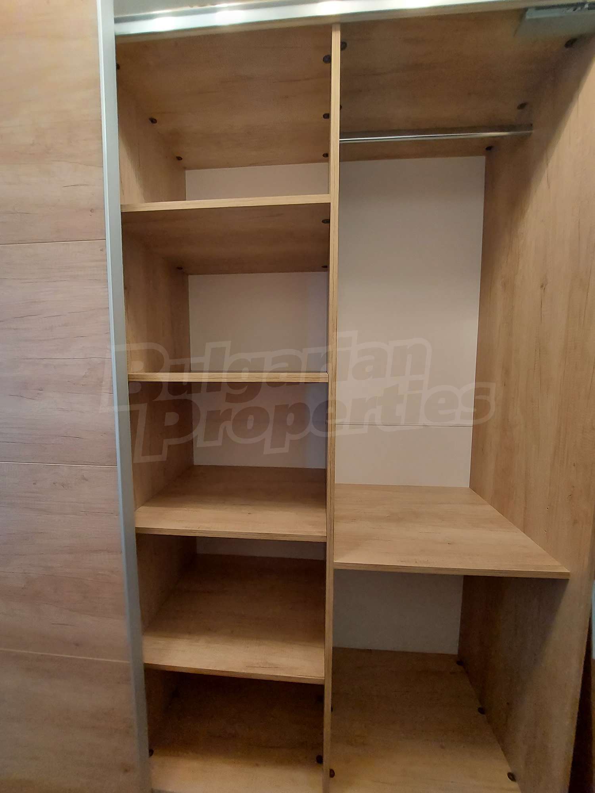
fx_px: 298
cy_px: 396
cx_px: 298
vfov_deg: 106.2
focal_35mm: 13
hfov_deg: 89.9
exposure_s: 1/25
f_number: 2.2
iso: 400
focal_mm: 1.74
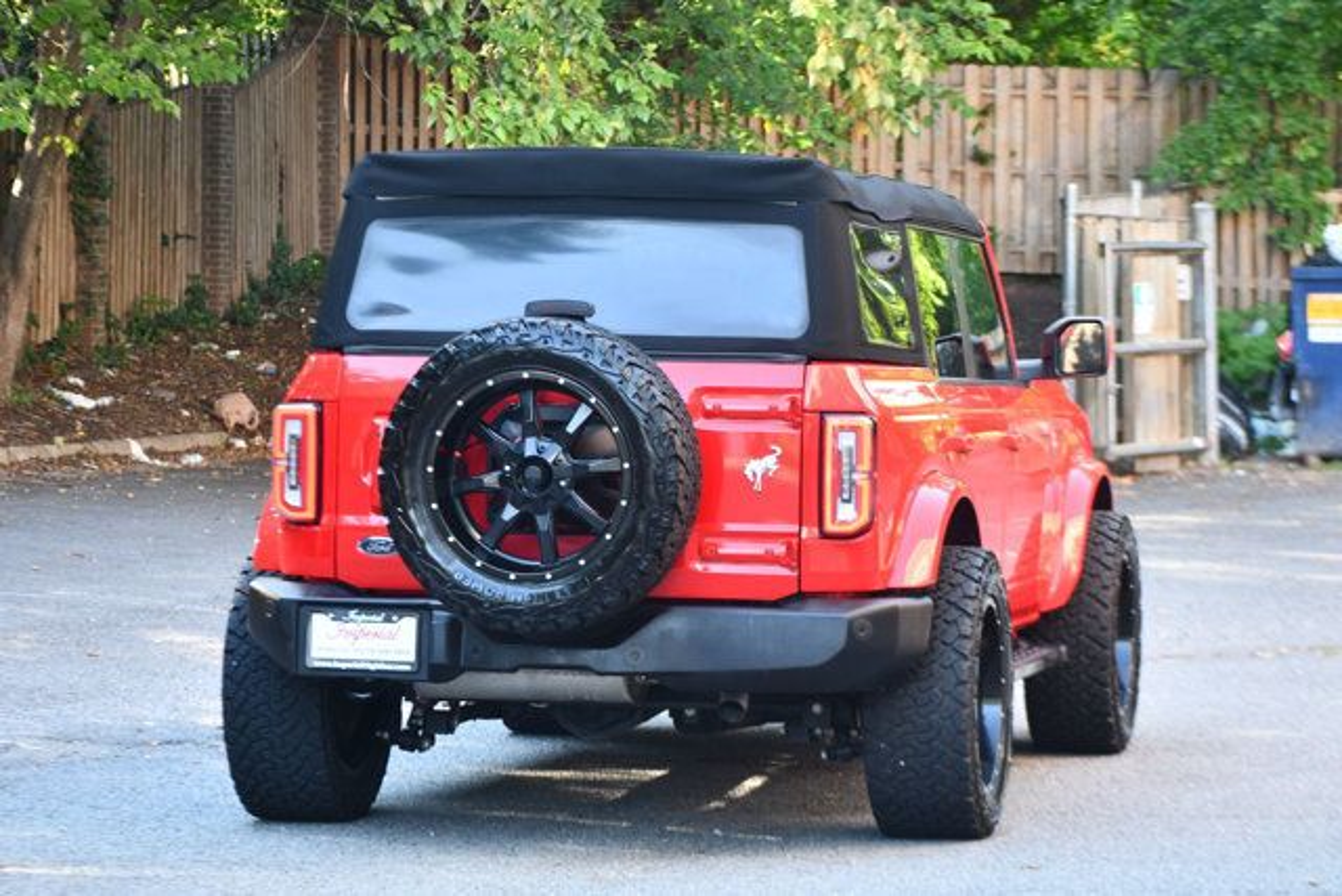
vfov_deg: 11.2
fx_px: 4586
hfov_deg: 16.6
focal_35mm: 123
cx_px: 671
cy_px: 448
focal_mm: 82
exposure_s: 1/200
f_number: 4.8
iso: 800
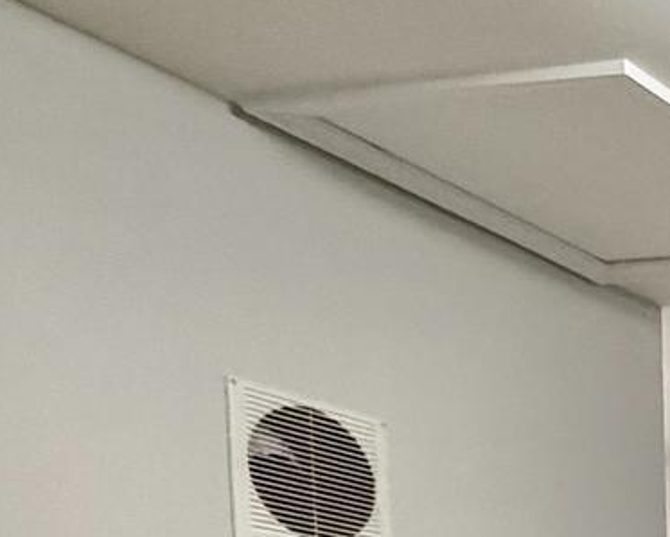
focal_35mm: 75
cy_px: 912
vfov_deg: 17.4
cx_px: 1372
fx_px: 1488
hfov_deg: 17.4
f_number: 2.2
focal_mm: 2.22
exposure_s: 1/60
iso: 400
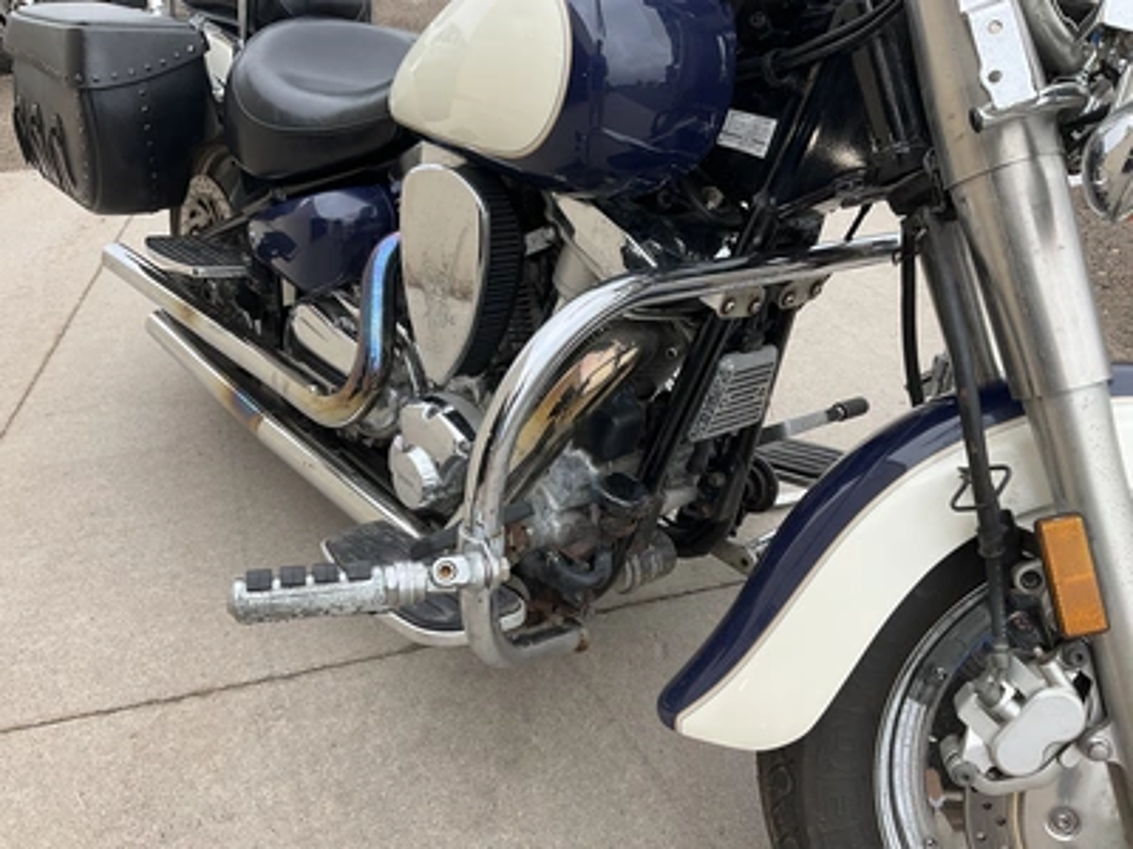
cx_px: 566
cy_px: 424
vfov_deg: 48.2
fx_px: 949
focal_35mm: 29
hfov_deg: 61.7
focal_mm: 3
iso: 25
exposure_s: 1/122
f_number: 1.8
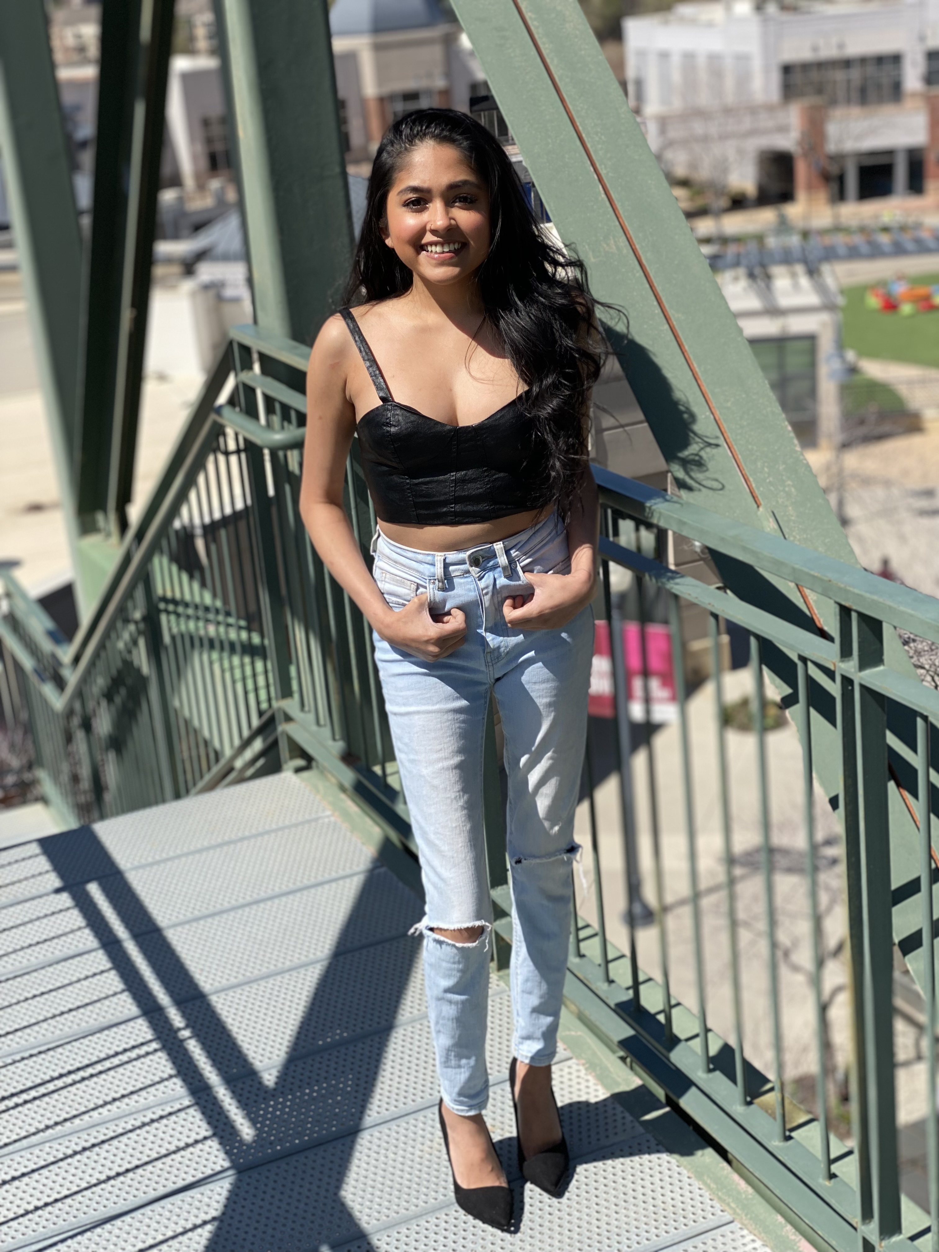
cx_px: 470
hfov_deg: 28.0
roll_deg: +6.1
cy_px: 626
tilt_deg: -18.5
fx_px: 1881
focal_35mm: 52
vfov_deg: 36.8
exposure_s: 1/1546
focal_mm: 6
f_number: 2
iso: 20
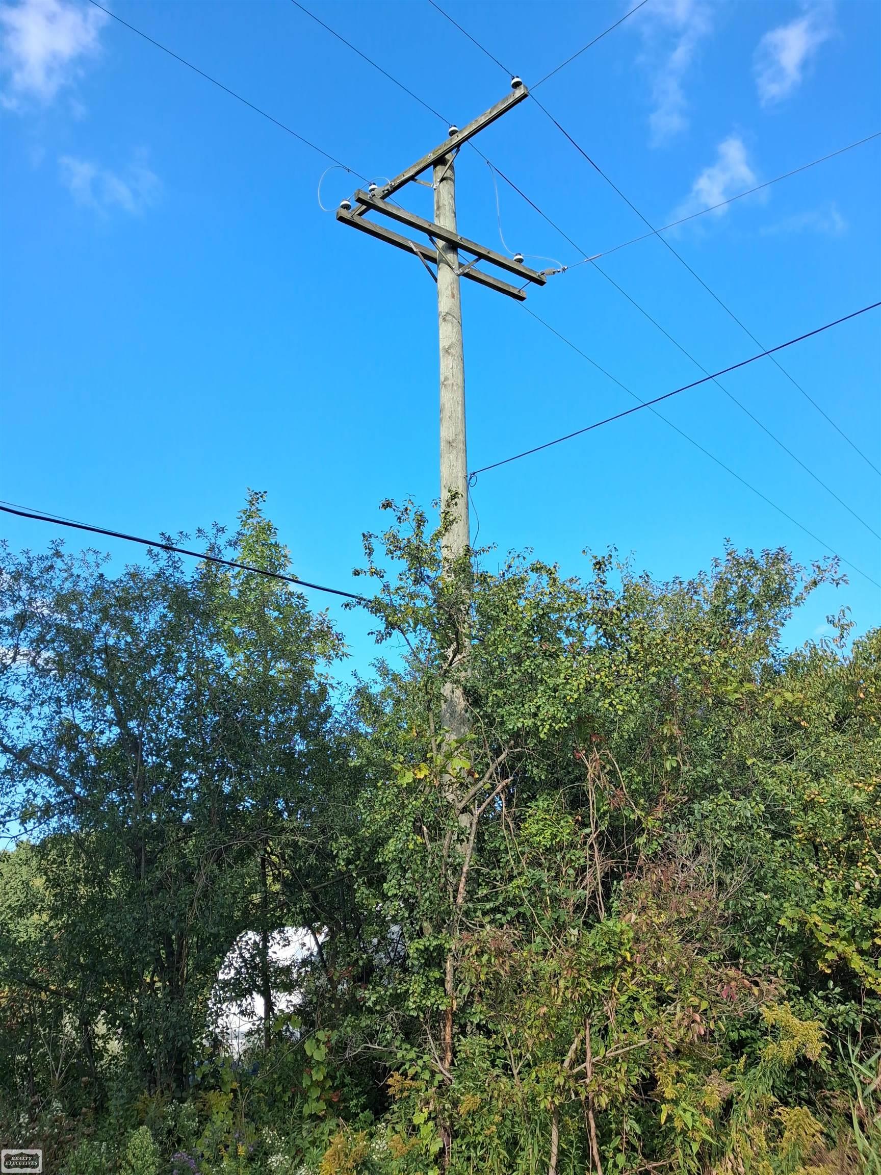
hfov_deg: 51.4
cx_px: 440
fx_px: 916
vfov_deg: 65.3
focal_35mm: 27
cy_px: 588
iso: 25
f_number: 1.8
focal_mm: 4
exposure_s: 1/252
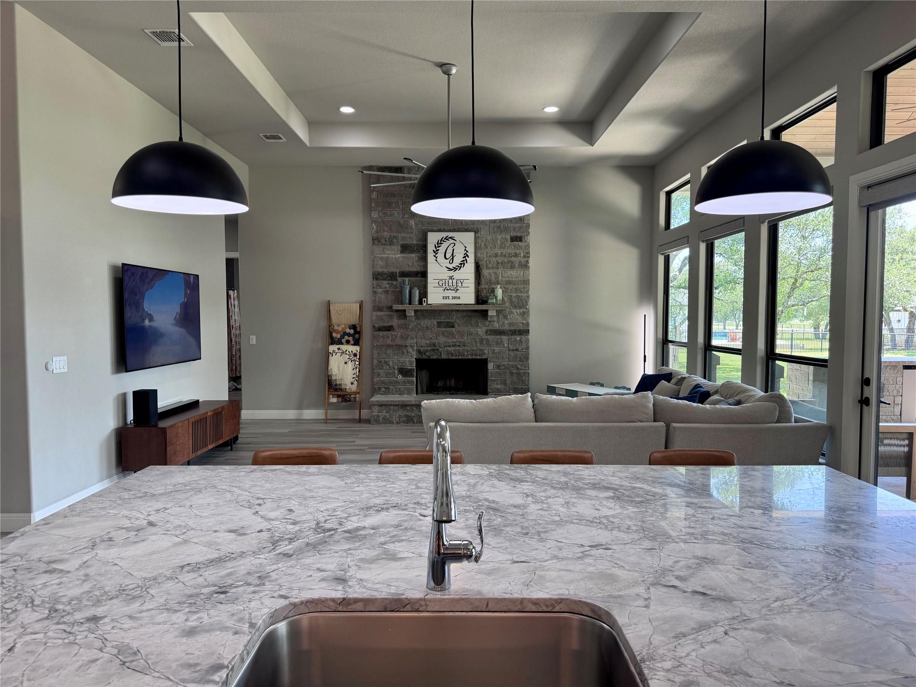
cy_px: 344
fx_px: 635
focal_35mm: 24
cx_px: 458
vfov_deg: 56.8
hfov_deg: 71.6
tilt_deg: -3.0
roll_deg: +0.2
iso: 125
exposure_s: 1/120
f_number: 1.78
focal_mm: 6.76
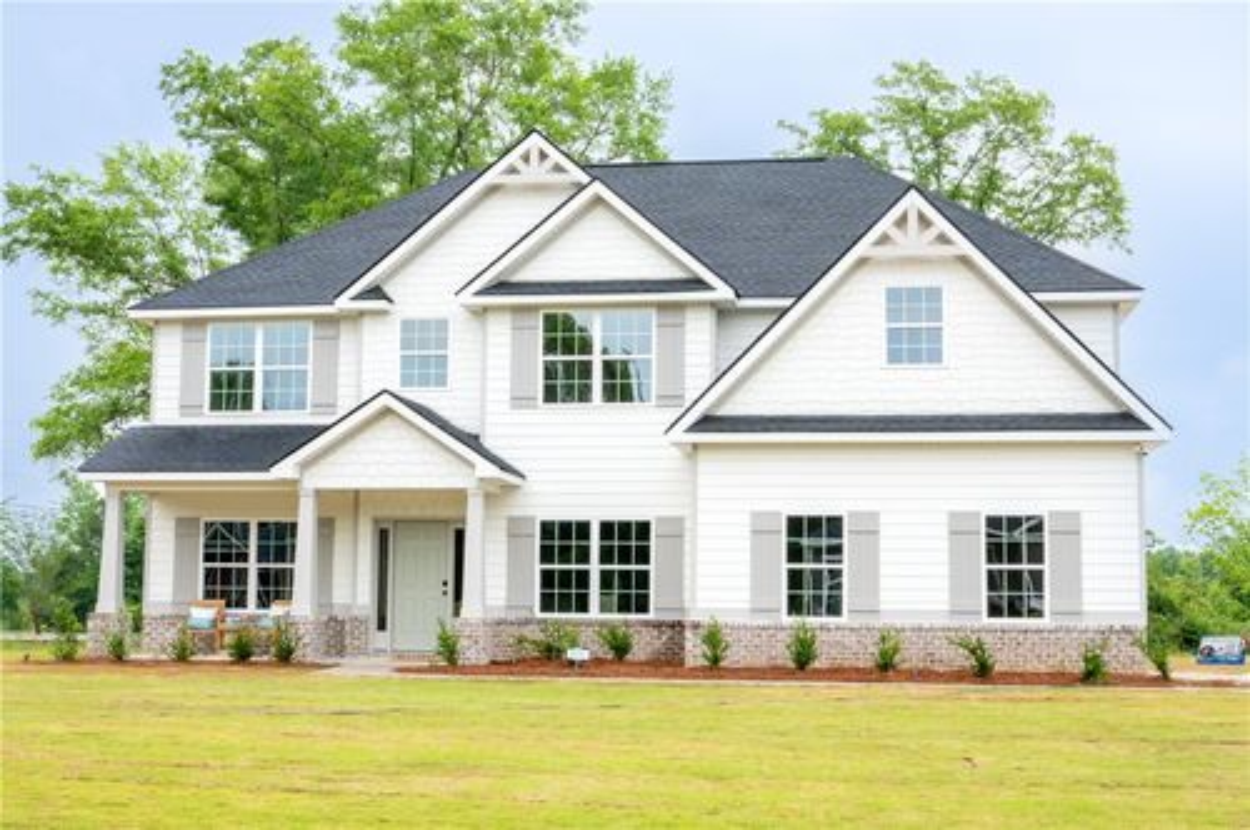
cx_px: 625
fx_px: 1269
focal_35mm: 37
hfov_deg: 52.4
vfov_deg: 36.2
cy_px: 415
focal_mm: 24.4
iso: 800
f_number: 16
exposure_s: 1/320
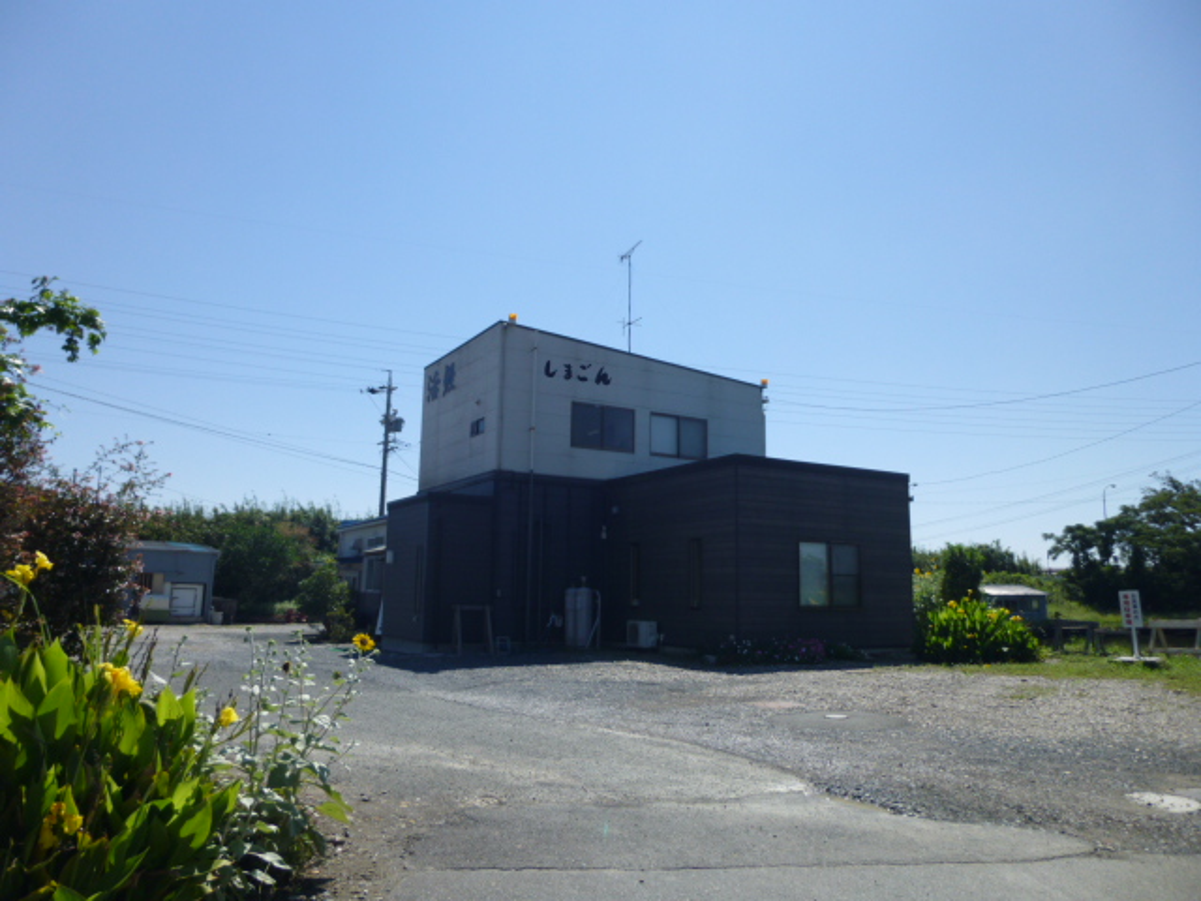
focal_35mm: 25
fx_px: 867
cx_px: 600
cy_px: 450
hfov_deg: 69.4
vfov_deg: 54.9
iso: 100
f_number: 9
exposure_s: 1/250
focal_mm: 4.5
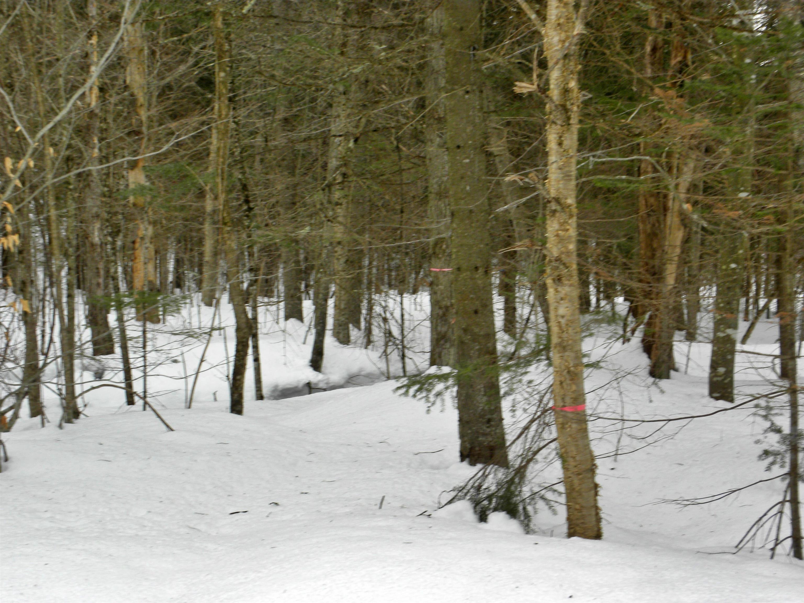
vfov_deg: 28.0
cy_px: 302
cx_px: 402
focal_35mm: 52
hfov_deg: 36.8
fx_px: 1208
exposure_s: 1/60
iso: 64
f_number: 8
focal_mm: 9.2
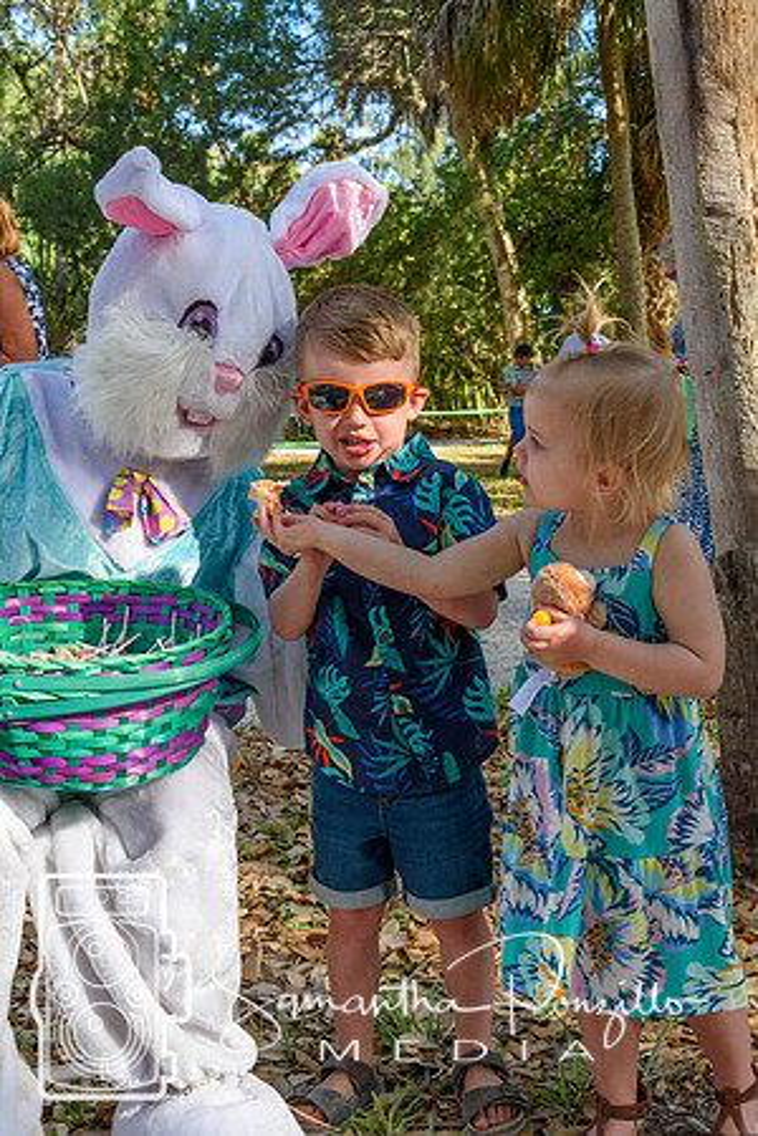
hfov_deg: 28.9
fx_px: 1469
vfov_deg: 42.3
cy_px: 568
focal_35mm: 46
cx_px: 379
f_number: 8
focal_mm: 31
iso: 360
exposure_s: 1/250
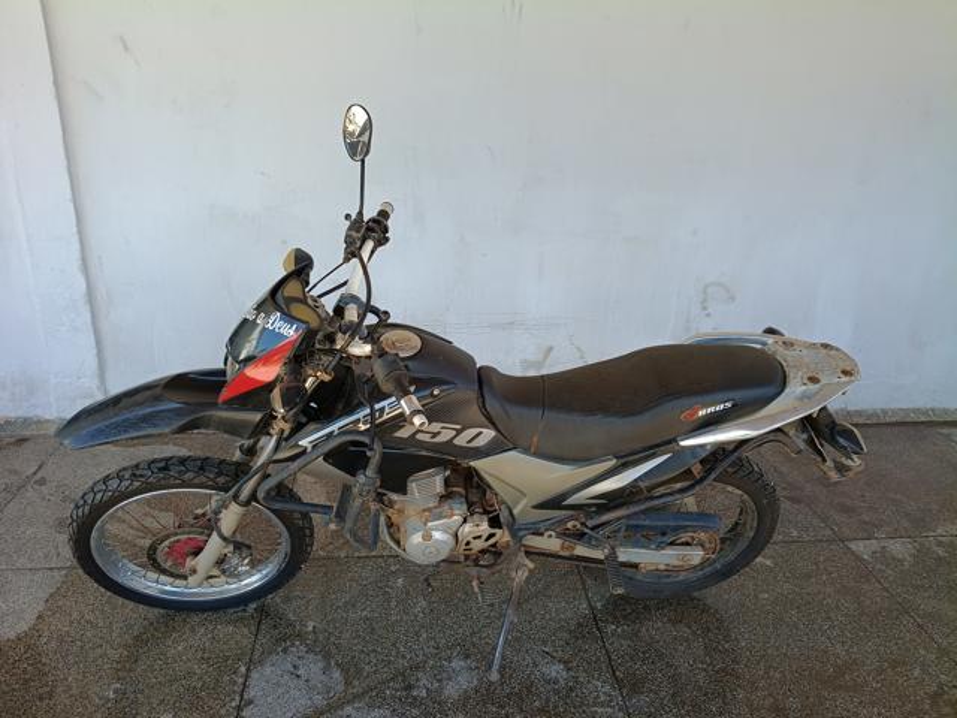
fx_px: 719
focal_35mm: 26
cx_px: 478
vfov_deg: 53.1
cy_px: 359
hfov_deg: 67.3
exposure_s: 1/170
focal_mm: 4.81
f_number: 1.8
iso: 143
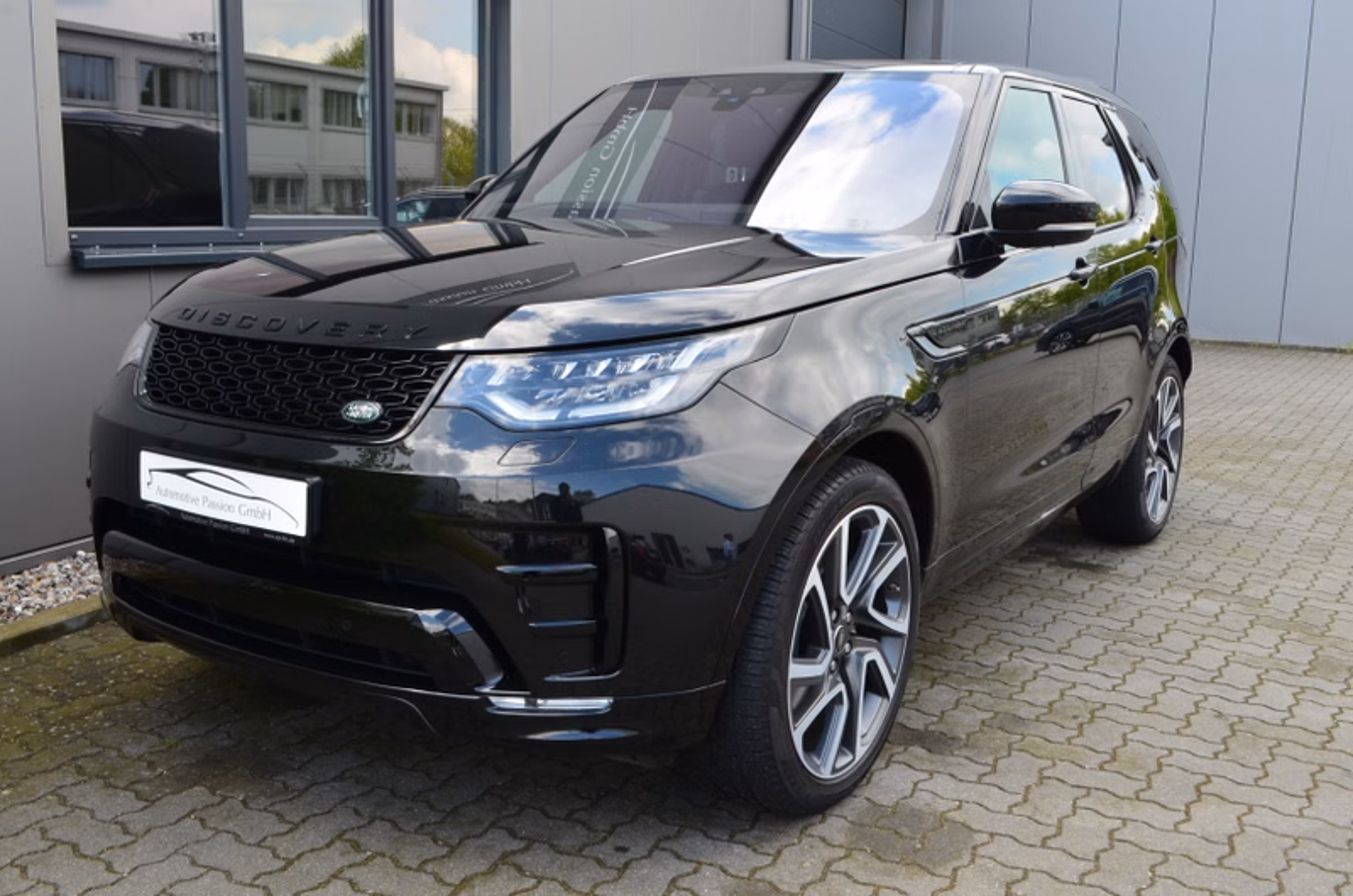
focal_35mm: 33
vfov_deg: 39.8
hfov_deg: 57.3
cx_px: 676
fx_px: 1238
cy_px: 448
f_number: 10
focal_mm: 22
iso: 320
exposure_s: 1/60
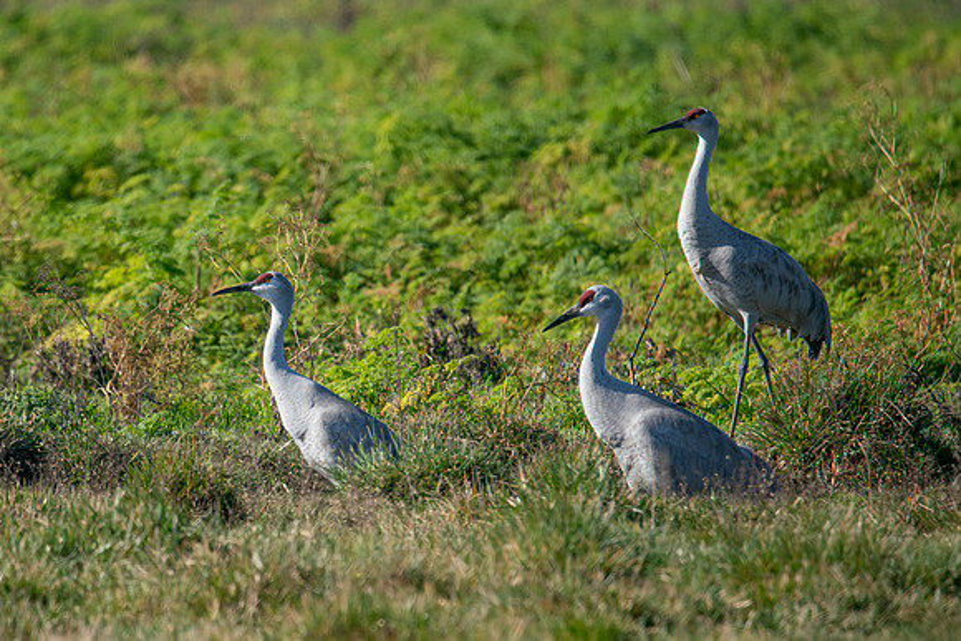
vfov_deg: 1.6
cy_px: 371
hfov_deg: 2.5
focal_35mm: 837
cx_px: 290
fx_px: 22356
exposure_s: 1/1600
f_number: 6.3
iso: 640
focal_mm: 560
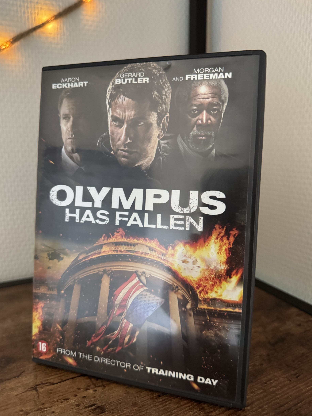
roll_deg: -0.8
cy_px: 204
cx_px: 153
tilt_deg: -9.7
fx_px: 300
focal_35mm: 25
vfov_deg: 69.4
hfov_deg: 54.9
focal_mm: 6.76
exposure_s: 1/48
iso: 800
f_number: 1.78
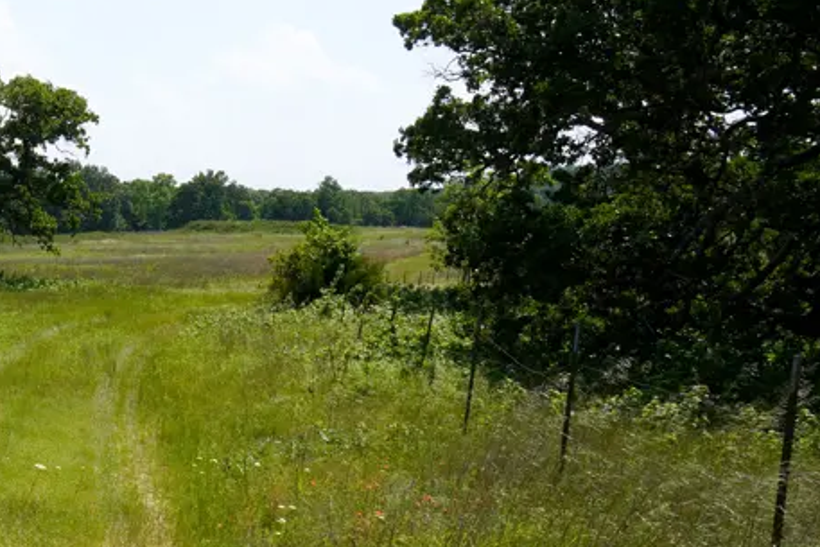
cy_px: 300
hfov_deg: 28.9
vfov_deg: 21.6
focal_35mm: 63
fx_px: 1435
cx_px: -83
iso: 100
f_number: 10
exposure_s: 1/160
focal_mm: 16
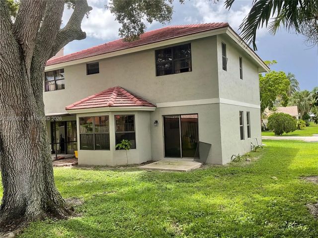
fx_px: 266
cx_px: 159
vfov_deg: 48.2
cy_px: 119
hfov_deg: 61.7
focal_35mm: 29
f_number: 1.8
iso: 16
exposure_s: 1/389
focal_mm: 3
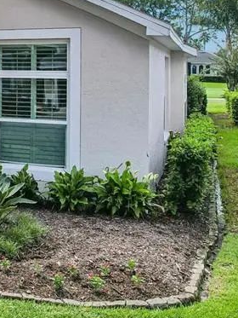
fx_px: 531
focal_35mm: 58
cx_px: -118
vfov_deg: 32.3
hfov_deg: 21.3
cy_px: 65
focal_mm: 8.4
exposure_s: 1/1250
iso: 100
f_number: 2.8
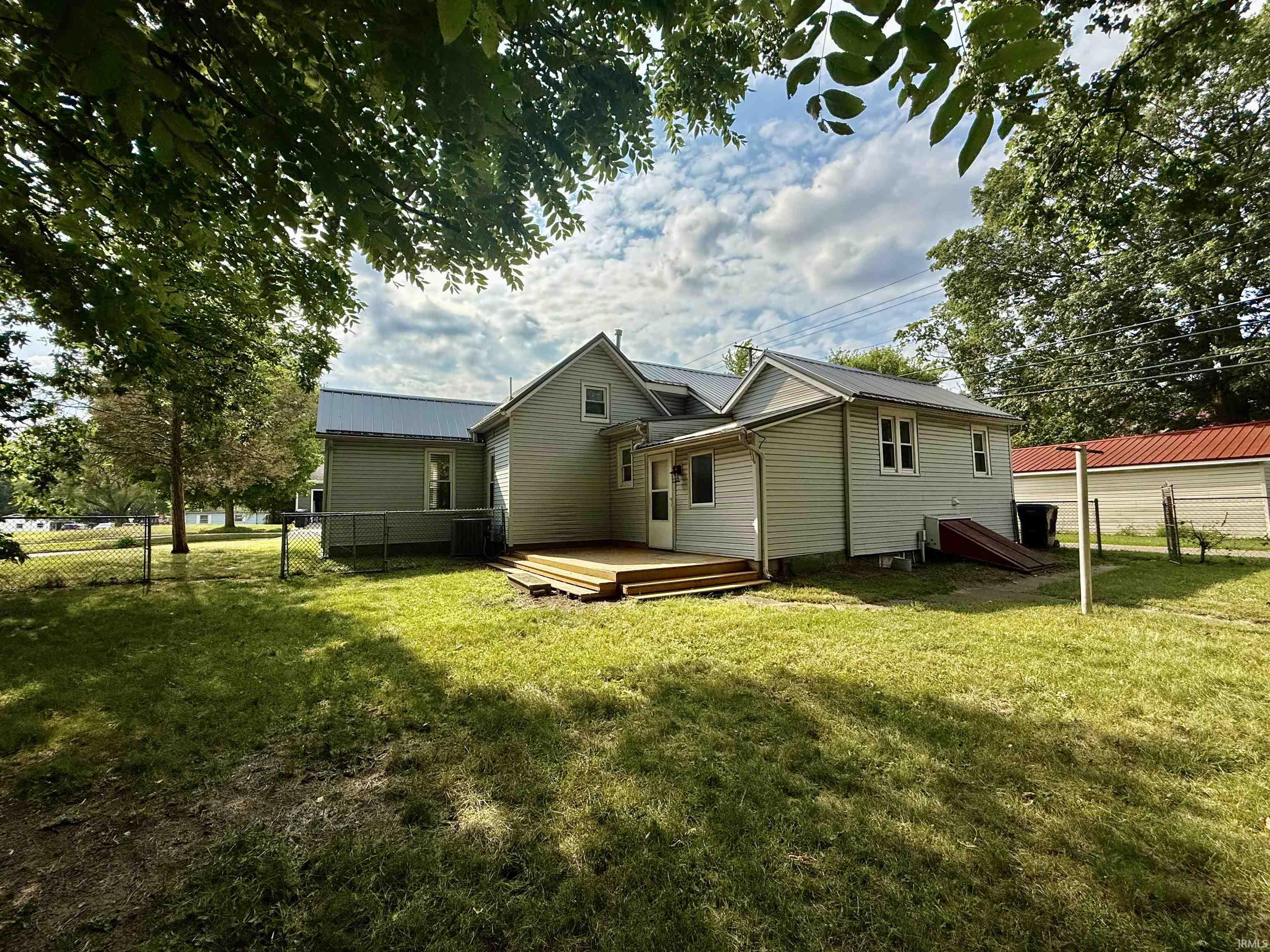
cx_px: 635
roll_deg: +1.2
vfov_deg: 85.7
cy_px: 476
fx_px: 514
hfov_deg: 102.1
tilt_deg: +3.8
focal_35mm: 14
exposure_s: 1/3125
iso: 64
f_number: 2.2
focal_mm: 2.22
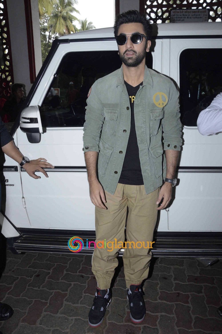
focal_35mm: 27
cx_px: 111
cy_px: 167
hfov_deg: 47.8
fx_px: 250
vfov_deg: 67.4
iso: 800
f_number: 11
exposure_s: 1/200
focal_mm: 18
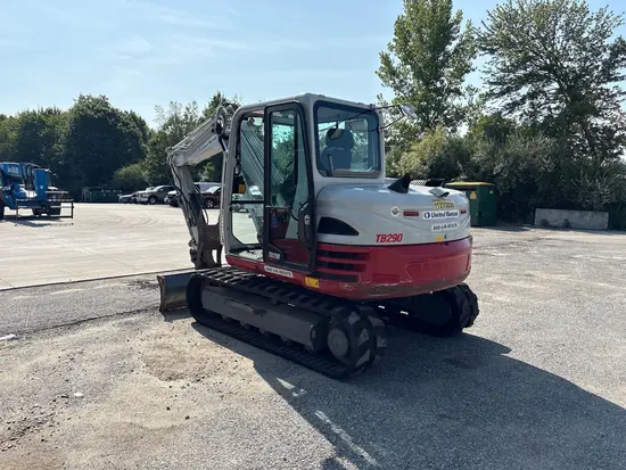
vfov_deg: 53.1
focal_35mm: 26
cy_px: 235
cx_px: 313
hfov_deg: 67.3
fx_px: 470
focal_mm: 5.96
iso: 50
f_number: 1.6
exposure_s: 1/3448
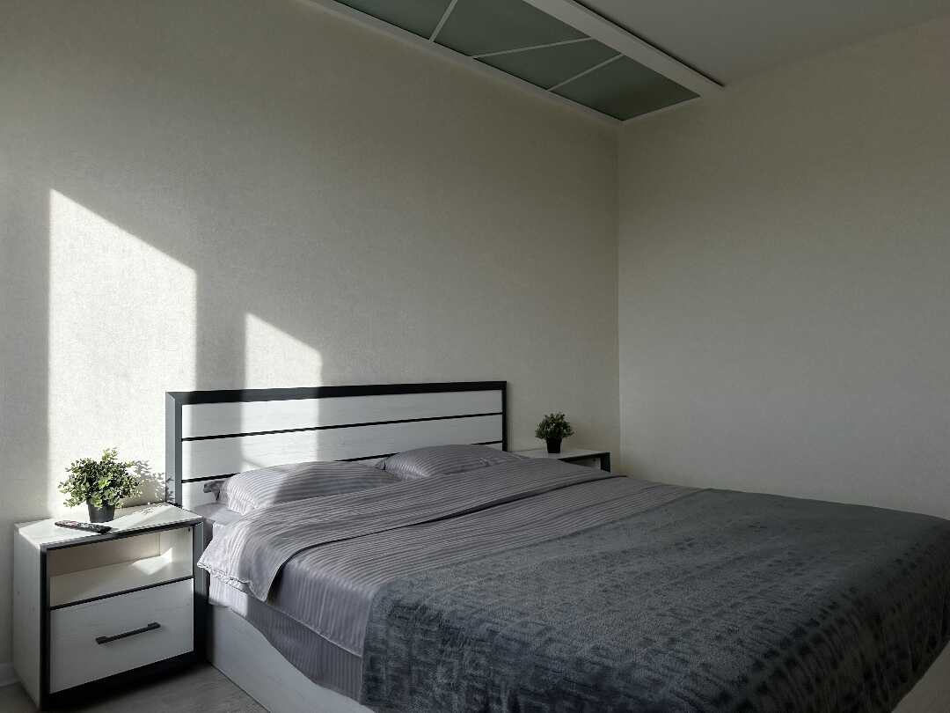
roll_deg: +0.6
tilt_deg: +1.4
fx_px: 659
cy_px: 356
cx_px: 475
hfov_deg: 71.6
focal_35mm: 24
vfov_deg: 56.8
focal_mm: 6.86
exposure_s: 1/2732
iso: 80
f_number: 1.78
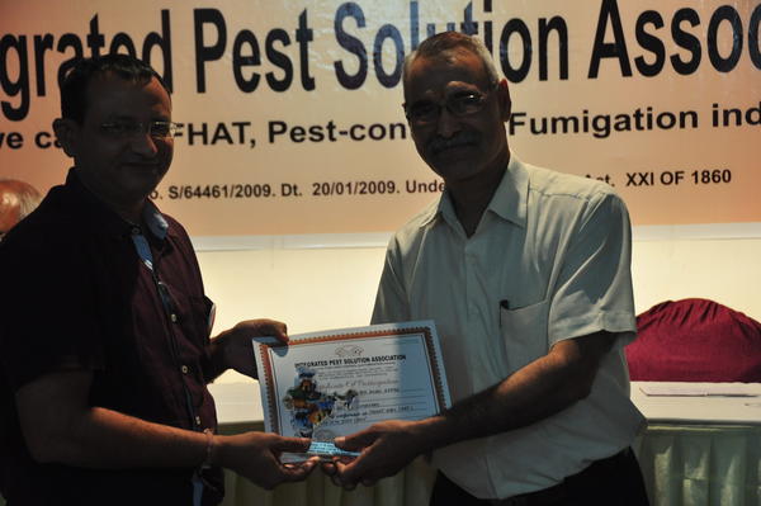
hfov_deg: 24.2
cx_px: 380
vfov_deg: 16.2
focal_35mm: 84
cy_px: 253
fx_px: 1774
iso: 800
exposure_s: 1/60
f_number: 5
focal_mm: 56
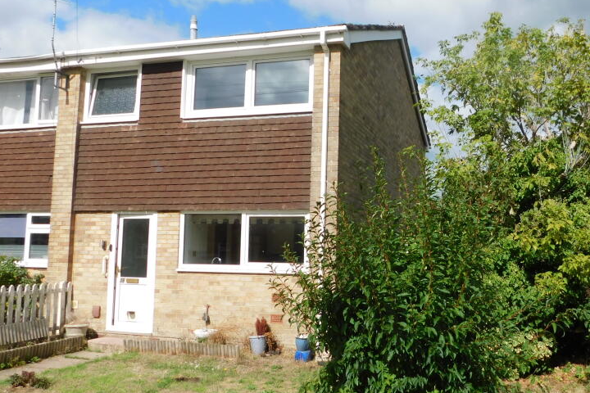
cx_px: 367
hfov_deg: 55.2
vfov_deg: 38.9
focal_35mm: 34
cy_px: 211
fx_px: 557
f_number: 6
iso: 125
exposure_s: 1/500
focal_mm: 4
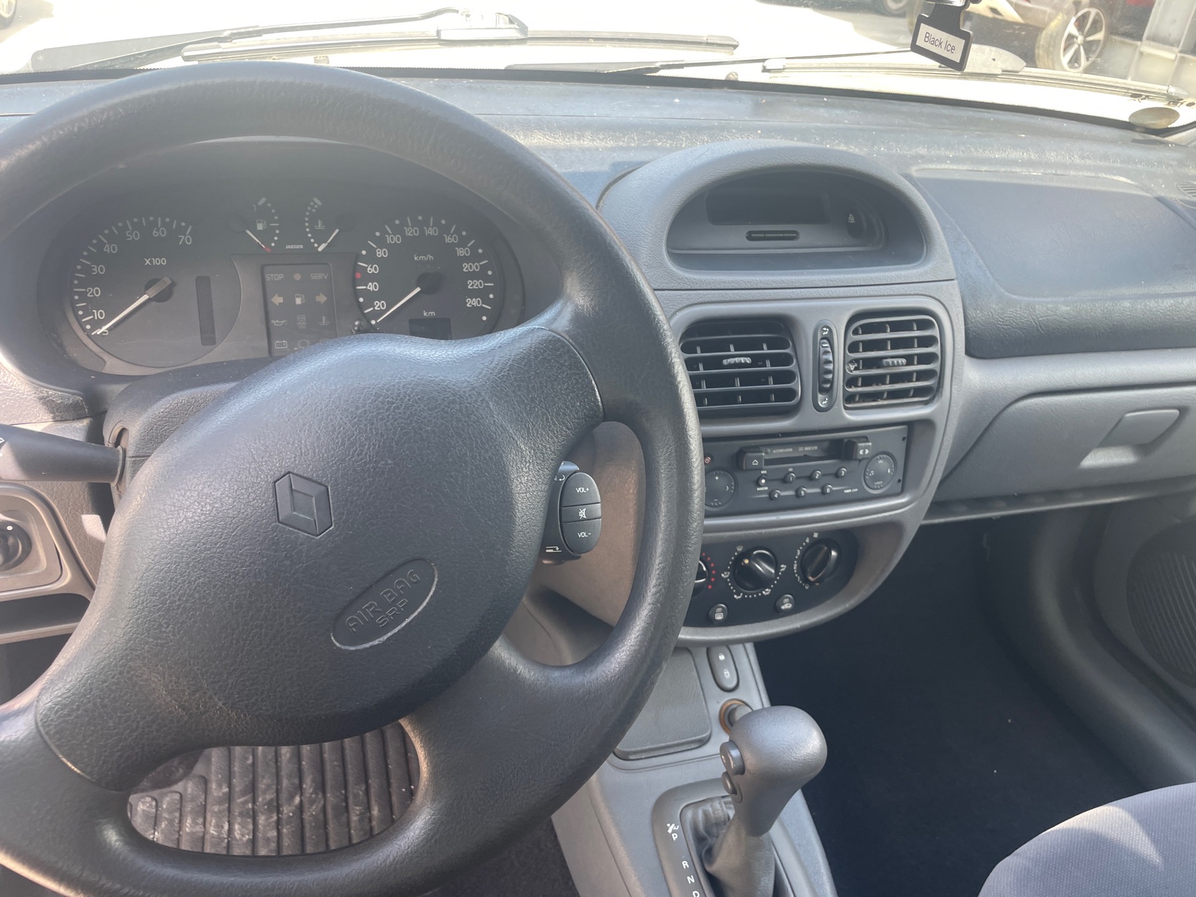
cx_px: 598
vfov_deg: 53.1
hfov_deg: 67.3
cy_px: 448
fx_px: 898
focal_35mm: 26
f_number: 1.6
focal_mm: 4.2
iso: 40
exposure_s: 1/121
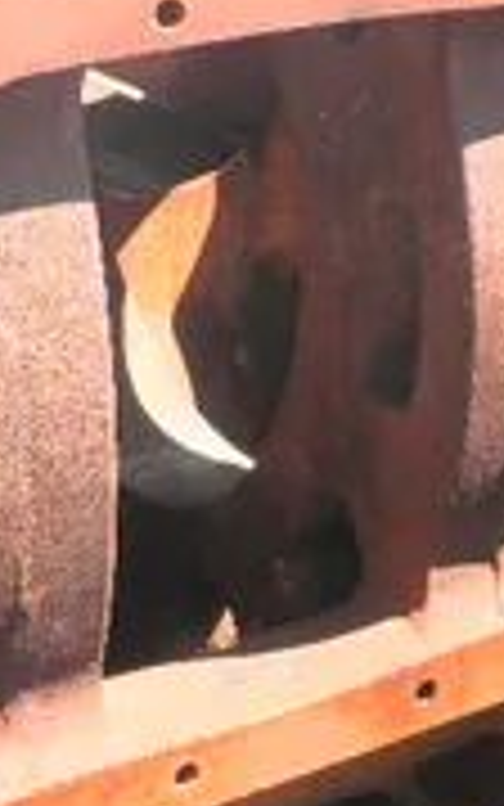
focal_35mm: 83
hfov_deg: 15.6
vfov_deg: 24.9
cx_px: 68
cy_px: 320
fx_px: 1823
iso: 64
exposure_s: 1/320
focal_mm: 6.1
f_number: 3.2
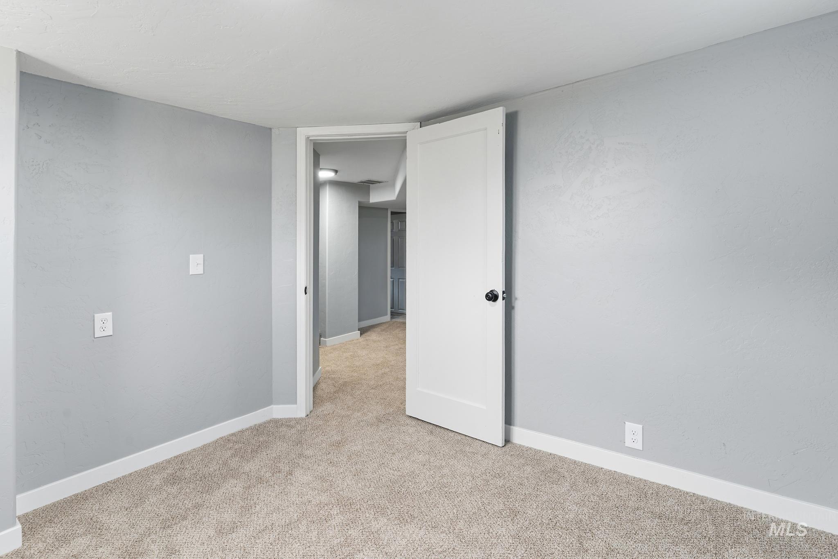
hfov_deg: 93.3
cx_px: 419
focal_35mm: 17
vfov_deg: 70.4
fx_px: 396
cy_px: 280
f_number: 8
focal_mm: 17
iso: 100
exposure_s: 1.6
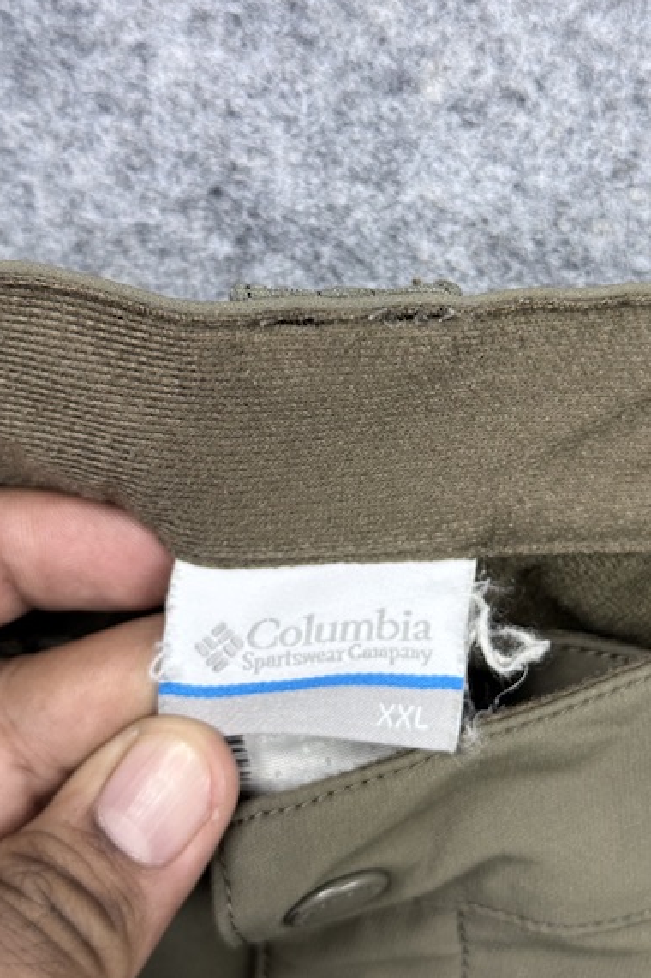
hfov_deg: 24.1
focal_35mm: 56
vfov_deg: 35.6
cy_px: 449
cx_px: 406
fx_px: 1521
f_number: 1.78
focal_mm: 6.76
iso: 64
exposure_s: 1/100
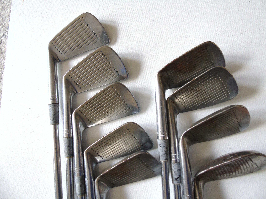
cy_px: 100
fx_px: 192
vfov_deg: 54.9
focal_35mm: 25
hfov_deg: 69.4
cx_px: 133
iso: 400
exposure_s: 1/30
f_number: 3.4
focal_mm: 4.4
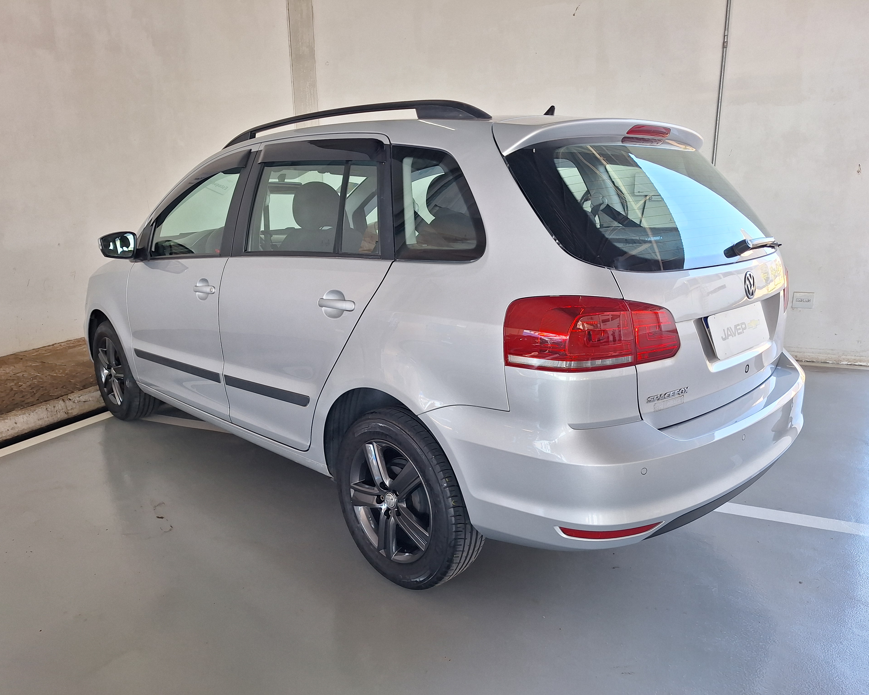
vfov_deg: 58.8
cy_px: 347
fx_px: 617
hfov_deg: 70.3
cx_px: 430
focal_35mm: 24
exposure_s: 1/120
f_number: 1.8
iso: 50
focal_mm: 5.54
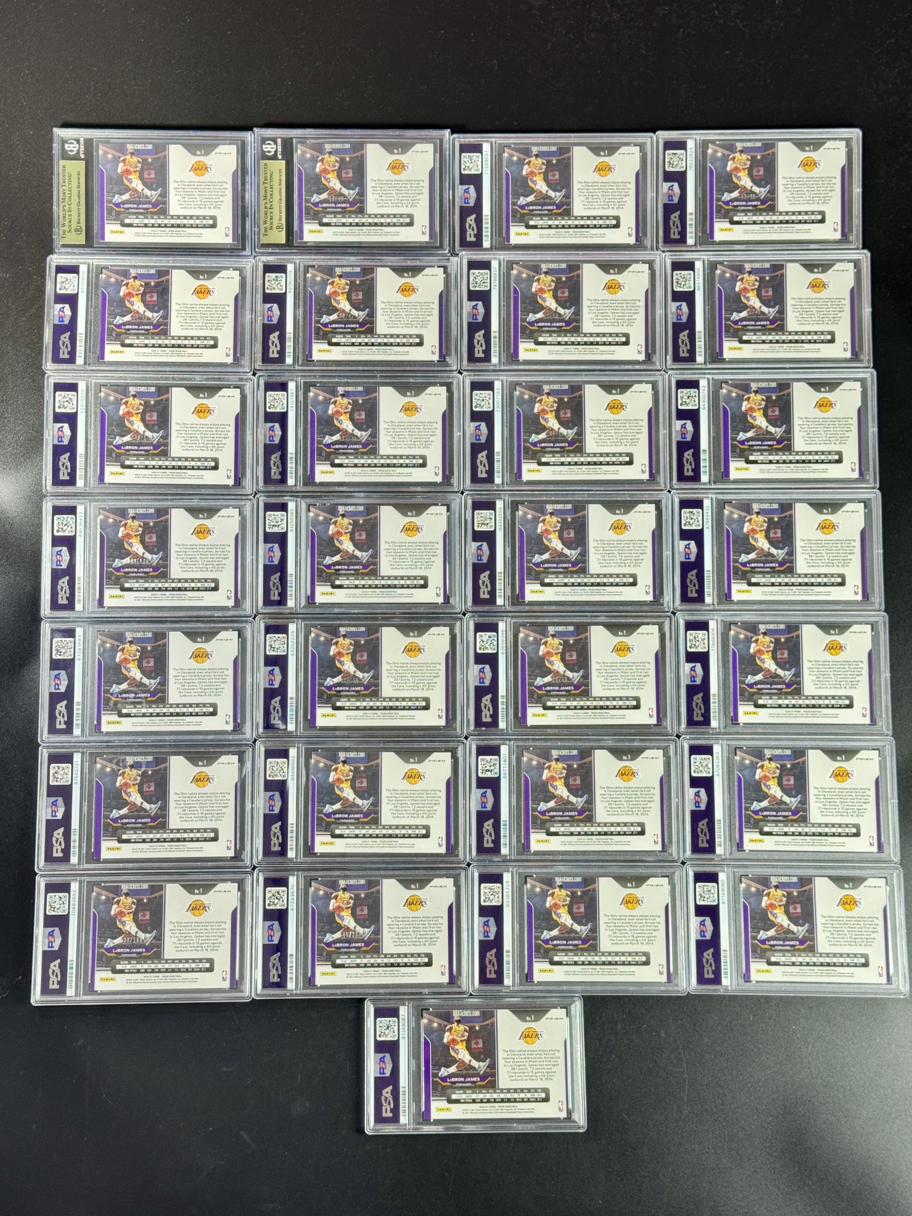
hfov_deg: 30.3
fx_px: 1686
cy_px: 608
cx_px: 456
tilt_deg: -79.4
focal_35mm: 48
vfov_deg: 39.7
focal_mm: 6.76
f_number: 1.78
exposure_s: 1/61
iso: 100
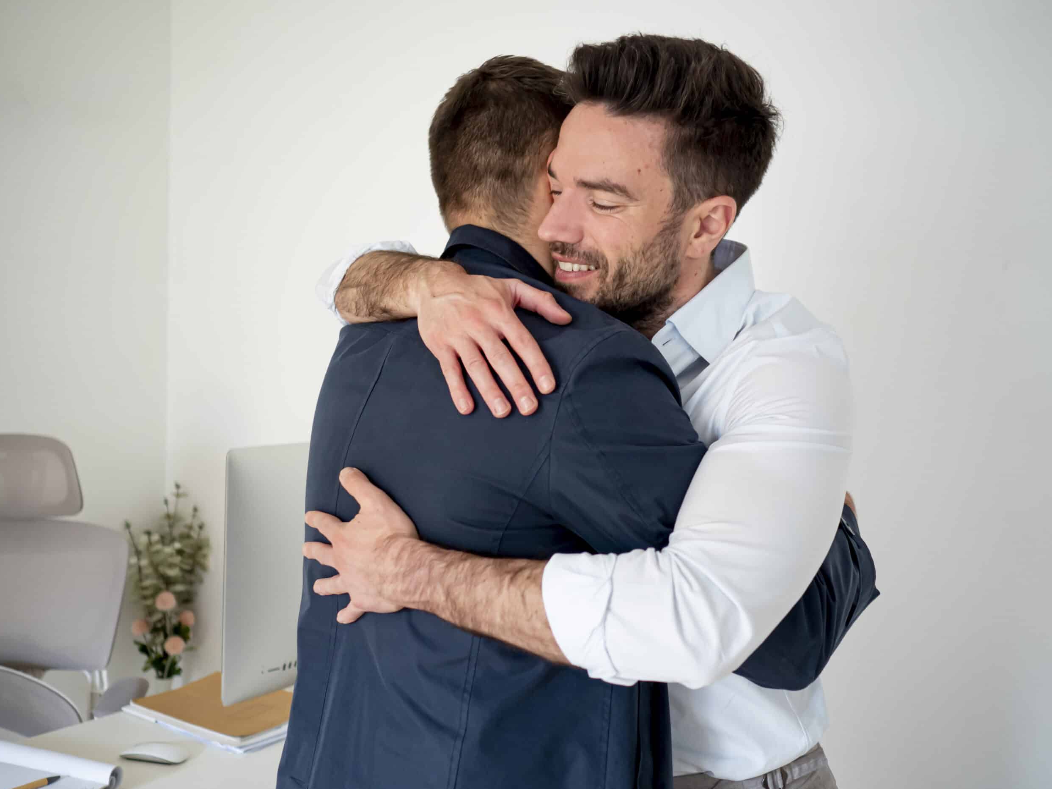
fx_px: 1064
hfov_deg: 52.6
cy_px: 399
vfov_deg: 40.7
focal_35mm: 35
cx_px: 511
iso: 640
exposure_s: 1/50
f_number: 1.8
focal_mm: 17
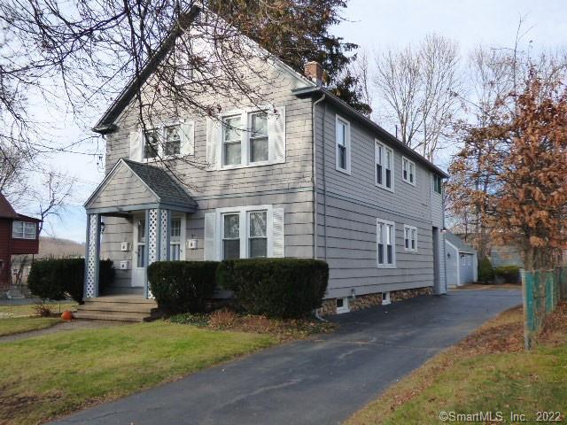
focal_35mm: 32
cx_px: 284
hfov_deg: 56.8
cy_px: 212
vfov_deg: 44.2
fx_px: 524
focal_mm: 5.53
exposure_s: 1/640
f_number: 3.3
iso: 200
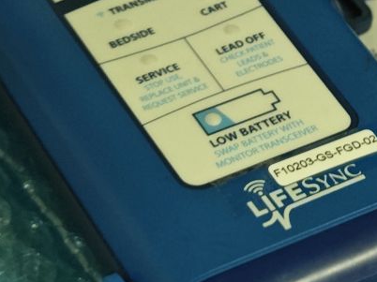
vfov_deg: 6.2
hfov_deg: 8.2
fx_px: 2601
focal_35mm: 239
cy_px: -46
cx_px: 373
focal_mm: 9.87
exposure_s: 1/33.3
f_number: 1.8
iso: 640
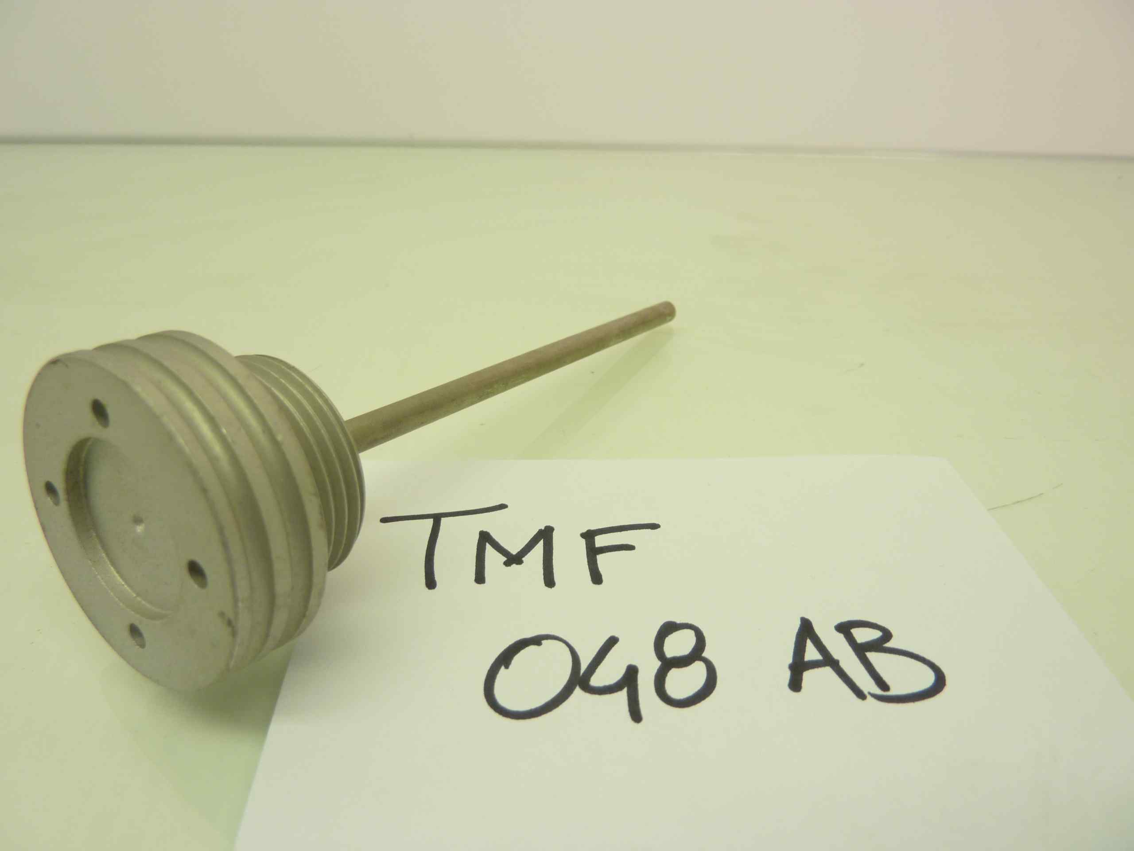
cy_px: 426
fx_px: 819
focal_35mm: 25
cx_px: 567
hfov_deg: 69.4
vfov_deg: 54.9
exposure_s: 1/40
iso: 80
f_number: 3.3
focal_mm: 4.1
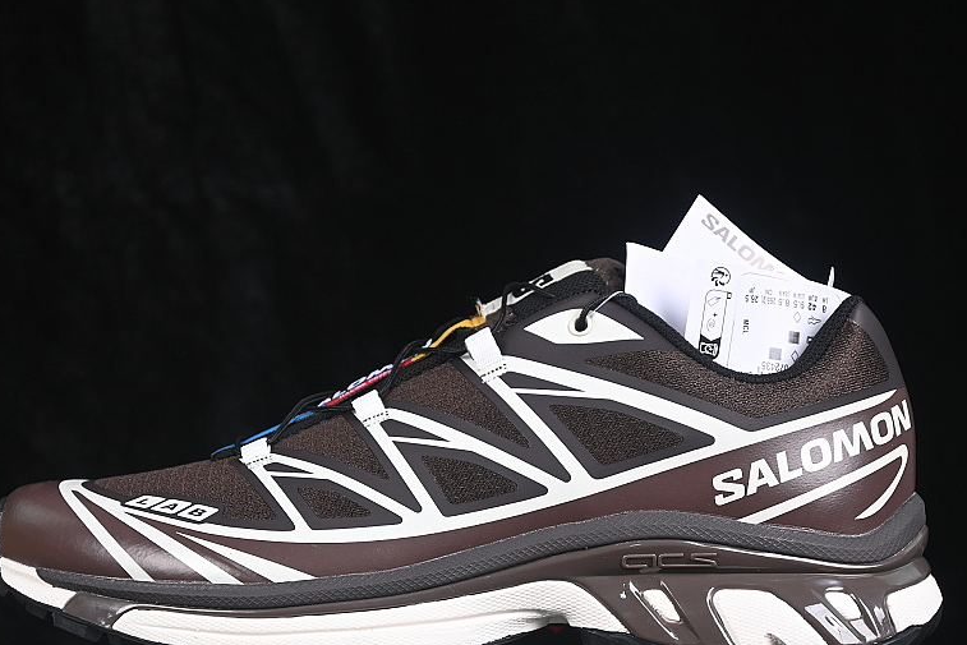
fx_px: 2874
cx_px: 470
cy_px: 392
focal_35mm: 107
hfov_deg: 19.1
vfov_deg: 12.8
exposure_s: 1/60
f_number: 6.3
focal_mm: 50
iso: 160
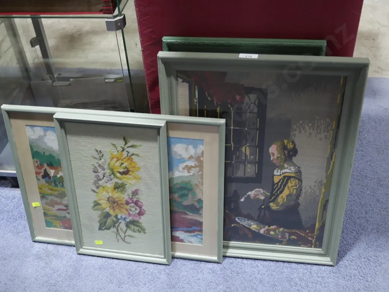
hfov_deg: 44.8
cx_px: 194
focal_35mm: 42
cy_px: 146
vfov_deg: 34.3
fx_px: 472
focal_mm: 21
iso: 1000
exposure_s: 1/60
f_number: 4.6
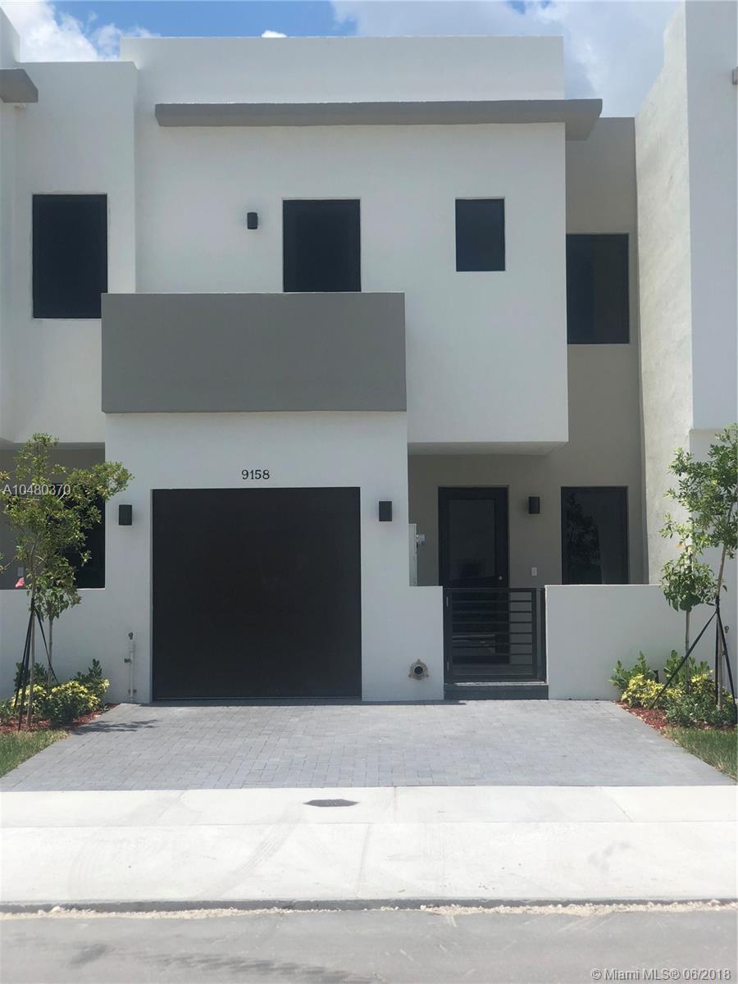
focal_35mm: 52
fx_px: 1478
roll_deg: +0.7
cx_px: 369
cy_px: 492
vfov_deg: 36.8
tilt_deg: +4.3
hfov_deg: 28.0
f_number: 2.4
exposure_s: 1/1656
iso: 16
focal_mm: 6
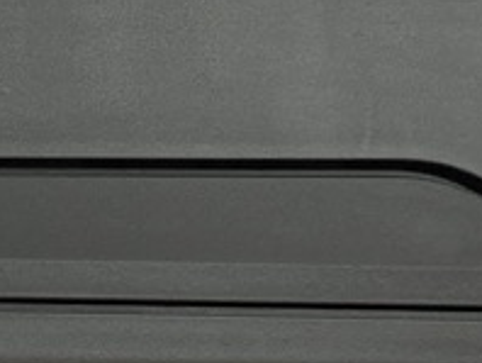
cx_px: -750
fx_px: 2342
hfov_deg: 10.0
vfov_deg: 8.8
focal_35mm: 168
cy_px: 378
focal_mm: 4.25
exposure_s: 1/122
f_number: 1.8
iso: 50
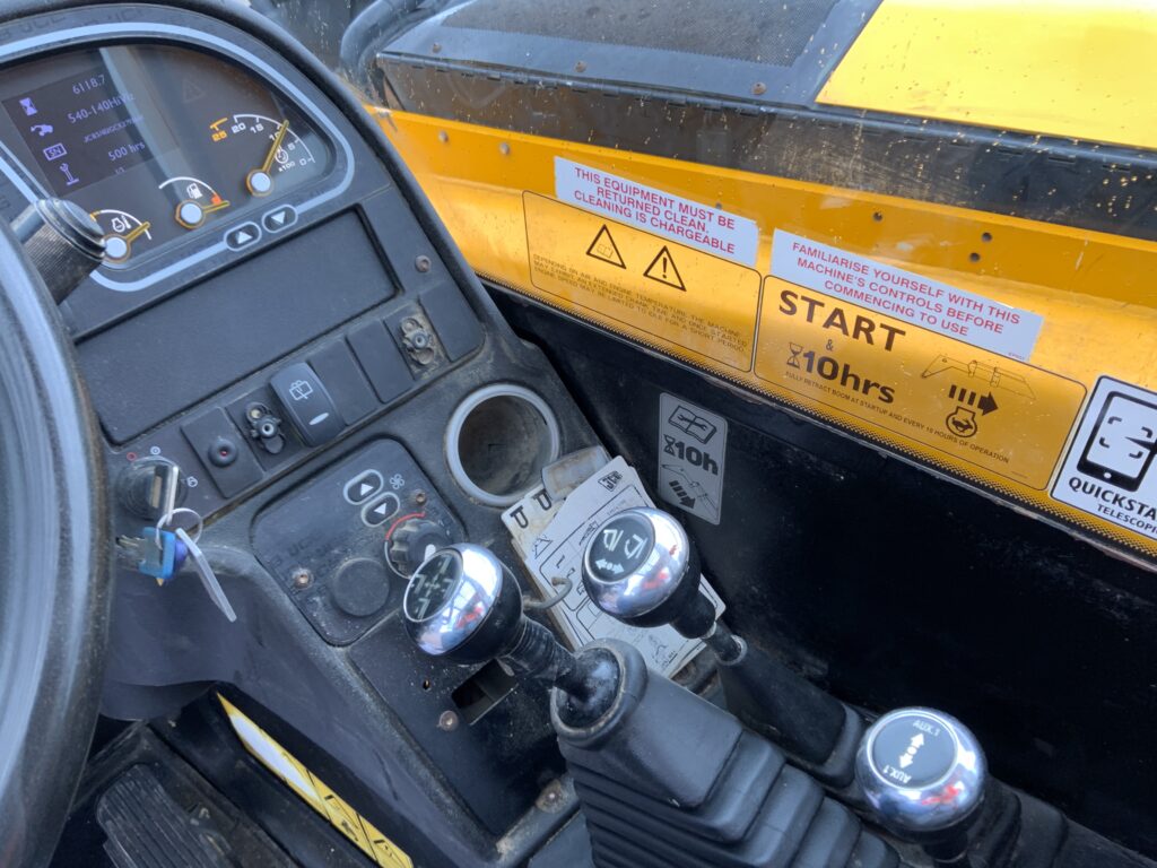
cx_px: 578
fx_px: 969
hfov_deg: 61.7
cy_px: 434
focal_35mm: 29
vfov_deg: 48.2
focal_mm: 3
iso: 32
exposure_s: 1/100
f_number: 1.8
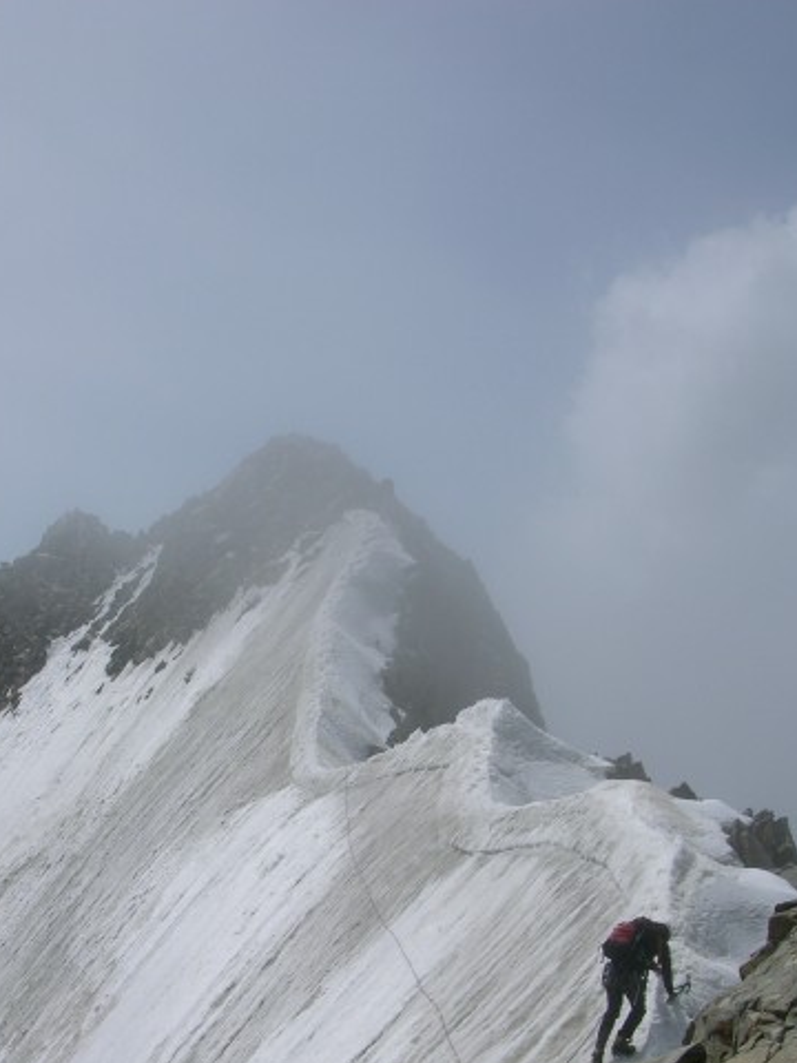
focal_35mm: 56
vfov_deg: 33.8
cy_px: 773
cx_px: 252
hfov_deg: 25.9
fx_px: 1719
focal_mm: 8.9
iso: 50
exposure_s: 1/512
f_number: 8
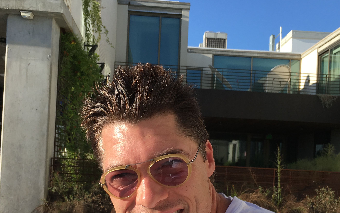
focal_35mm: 47
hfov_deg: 42.6
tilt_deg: +3.7
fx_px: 435
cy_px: 155
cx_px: 175
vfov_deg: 27.1
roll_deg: -3.9
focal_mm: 4.15
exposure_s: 1/938
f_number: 2.2
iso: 25
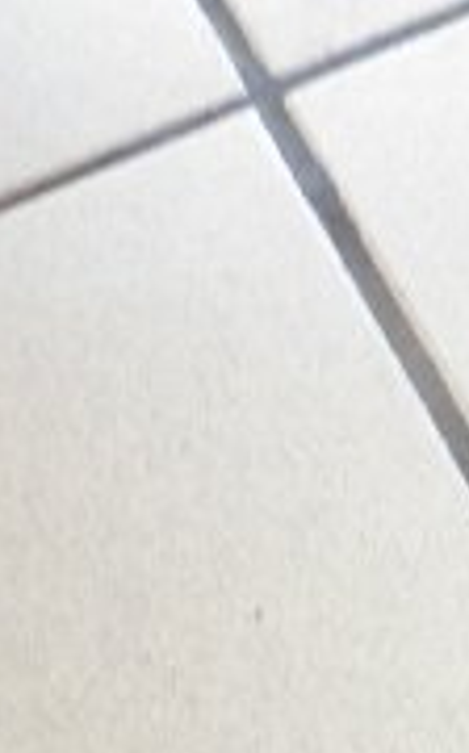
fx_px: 2708
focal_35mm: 132
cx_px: 1558
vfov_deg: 15.5
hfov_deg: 8.0
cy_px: 782
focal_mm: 5
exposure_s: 1/30
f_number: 2.8
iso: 80
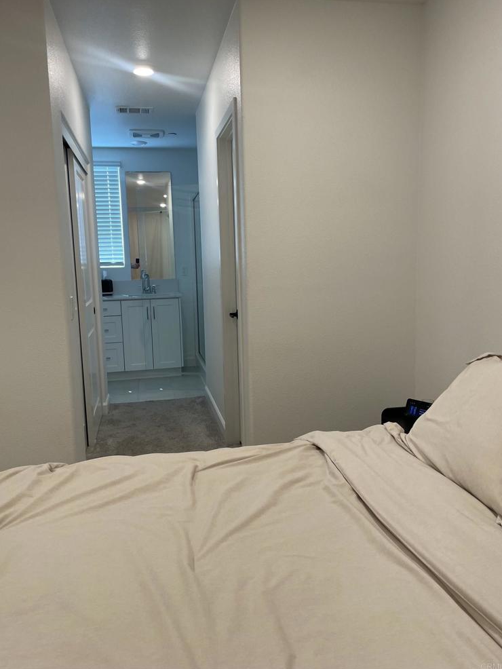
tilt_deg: -4.6
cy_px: 323
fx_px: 522
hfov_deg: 51.4
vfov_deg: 65.3
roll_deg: +2.1
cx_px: 250
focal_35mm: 27
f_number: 1.6
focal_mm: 4.2
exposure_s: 1/120
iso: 80
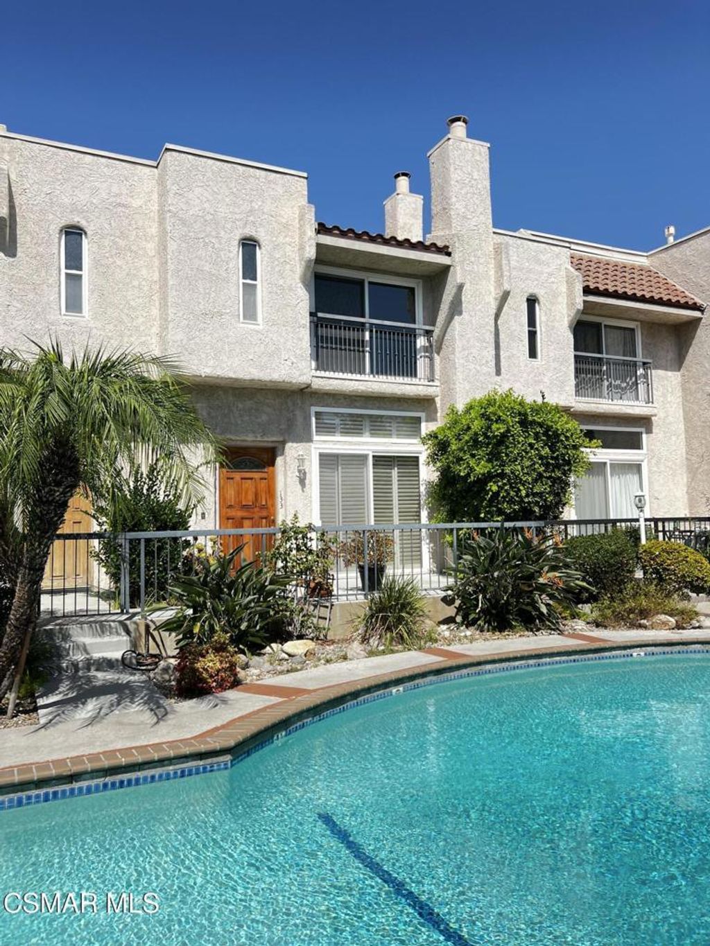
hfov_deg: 53.1
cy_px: 473
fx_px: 711
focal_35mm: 26
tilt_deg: +5.3
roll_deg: +1.4
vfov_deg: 67.3
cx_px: 355
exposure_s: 1/1621
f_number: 1.5
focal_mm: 5.7
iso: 50
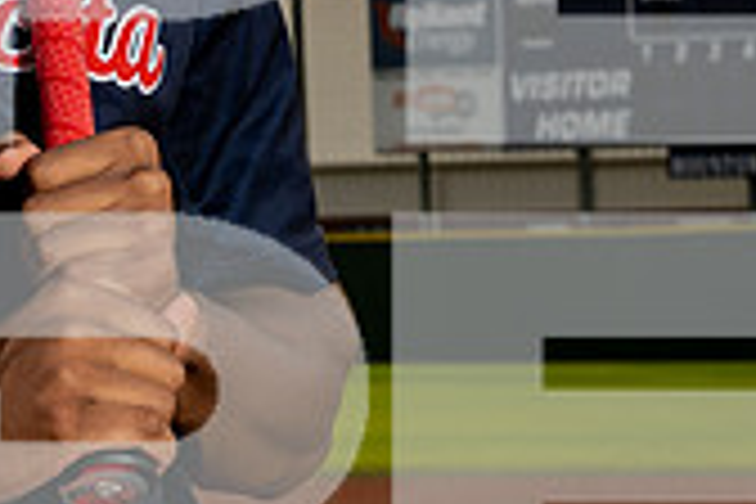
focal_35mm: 231
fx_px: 4851
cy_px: -92
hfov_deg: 8.8
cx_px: -220
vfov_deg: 5.9
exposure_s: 1/250
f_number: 11
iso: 250
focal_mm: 67
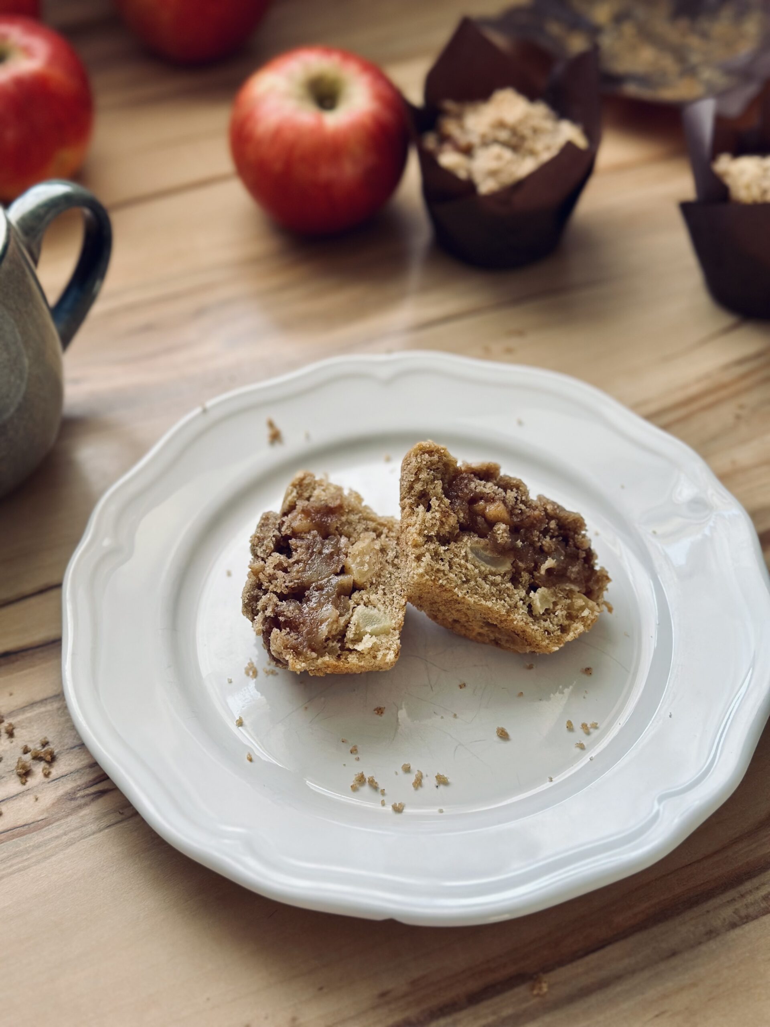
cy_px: 514
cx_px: 385
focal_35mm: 48
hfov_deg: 30.3
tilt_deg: -47.1
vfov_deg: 39.7
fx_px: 1424
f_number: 1.78
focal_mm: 6.86
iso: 125
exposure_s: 1/118
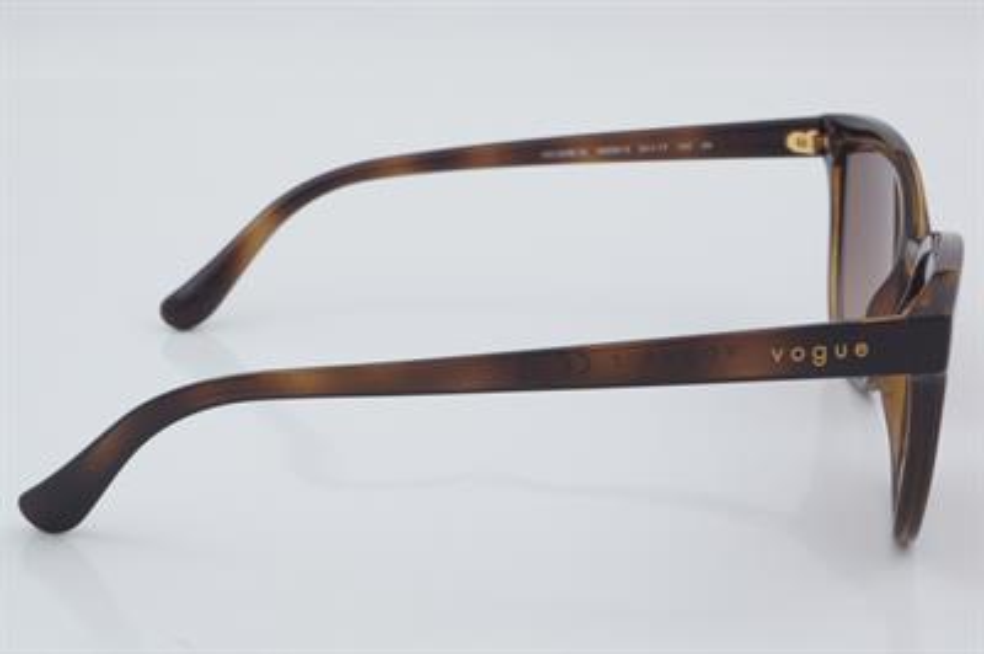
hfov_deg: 24.6
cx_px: 492
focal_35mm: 82
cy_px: 327
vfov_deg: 16.5
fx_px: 2253
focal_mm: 55
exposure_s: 1/4
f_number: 32
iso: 100
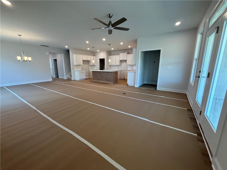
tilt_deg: -11.6
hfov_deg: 102.1
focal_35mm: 14
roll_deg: +0.0
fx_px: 92
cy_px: 85
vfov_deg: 85.7
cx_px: 114
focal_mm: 2.22
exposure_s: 1/120
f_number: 2.2
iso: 160
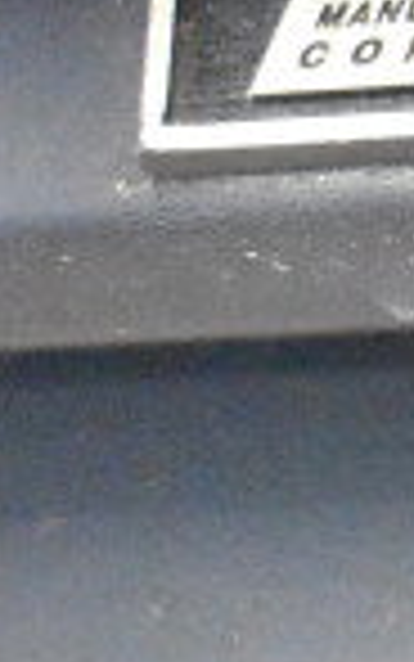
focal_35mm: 171
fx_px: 3086
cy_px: 38
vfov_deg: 12.1
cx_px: 1224
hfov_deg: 6.9
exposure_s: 1/40
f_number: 4
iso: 20000
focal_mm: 27
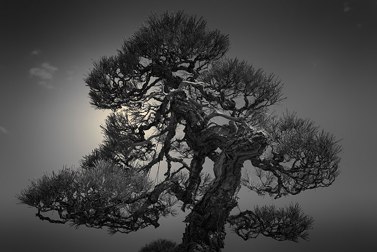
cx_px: 188
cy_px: 126
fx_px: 367
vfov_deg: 37.9
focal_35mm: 35
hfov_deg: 54.4
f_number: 8
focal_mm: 35
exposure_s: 1/160
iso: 64
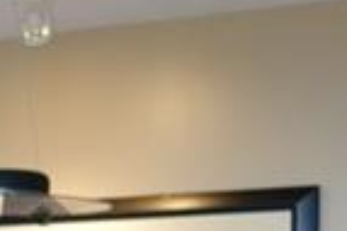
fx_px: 1935
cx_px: -796
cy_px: 433
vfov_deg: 6.6
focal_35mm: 201
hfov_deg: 8.2
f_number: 1.8
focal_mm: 10.4
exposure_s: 1/40
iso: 125
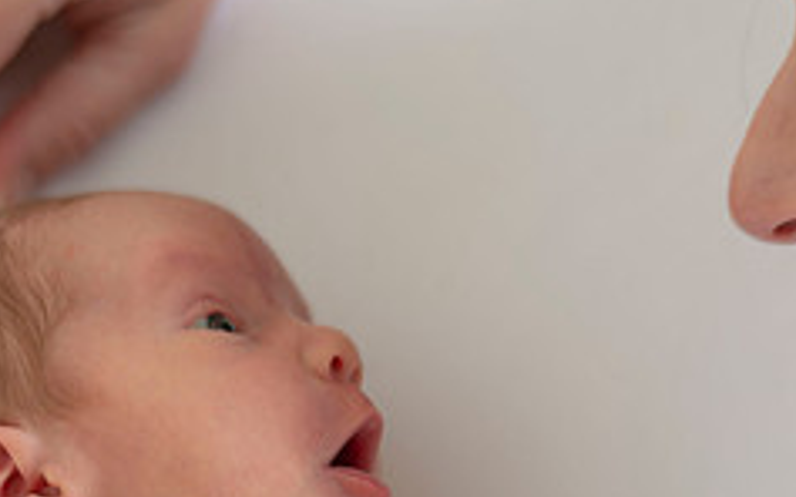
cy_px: 463
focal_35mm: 399
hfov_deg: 5.3
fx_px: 8654
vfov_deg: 3.3
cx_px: 484
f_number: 2.8
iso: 80
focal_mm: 160
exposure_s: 1/160
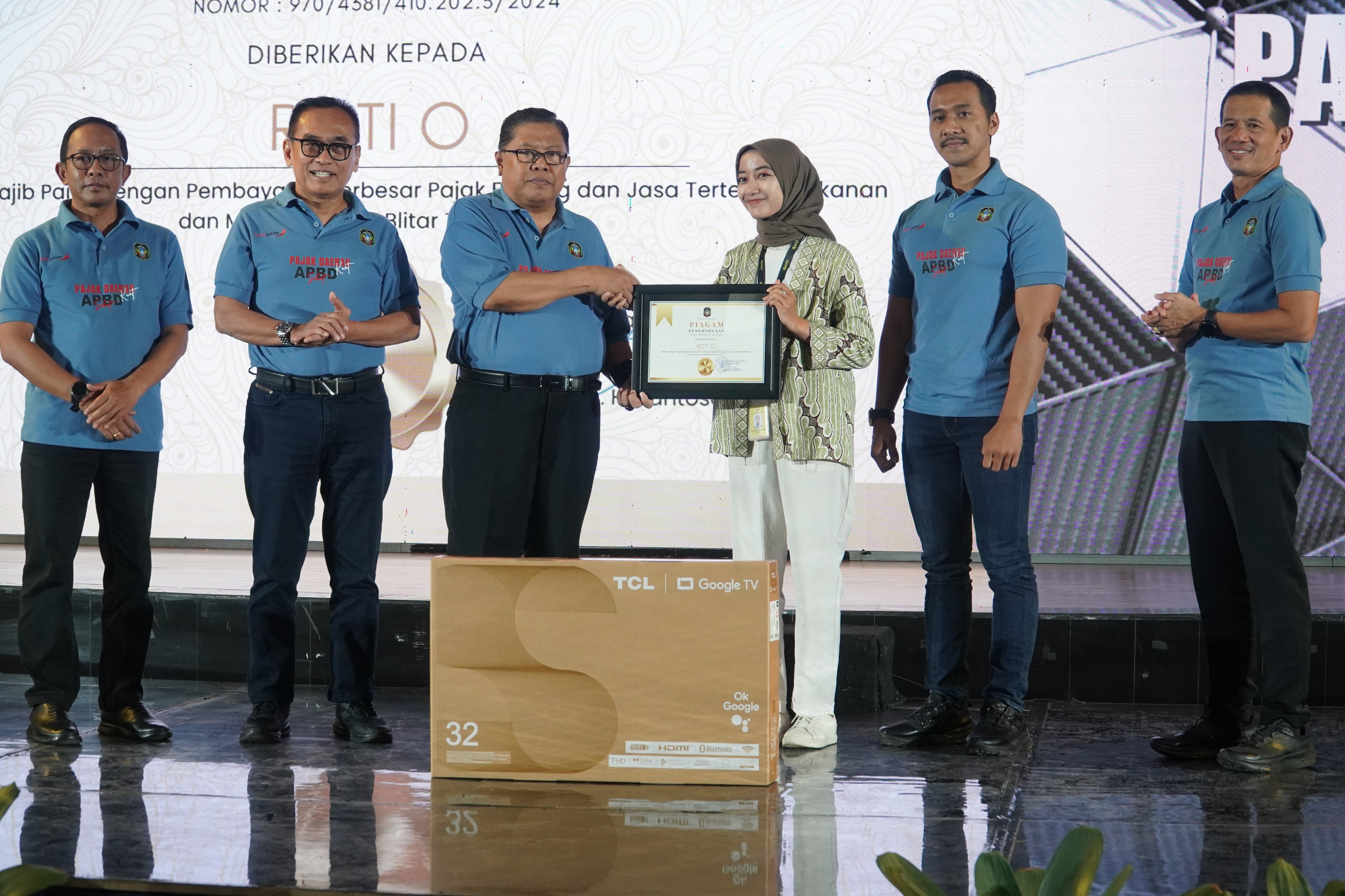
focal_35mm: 67
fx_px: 2485
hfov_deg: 30.3
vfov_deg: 20.5
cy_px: 459
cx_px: 661
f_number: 5.6
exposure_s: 1/160
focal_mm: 43
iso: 1250
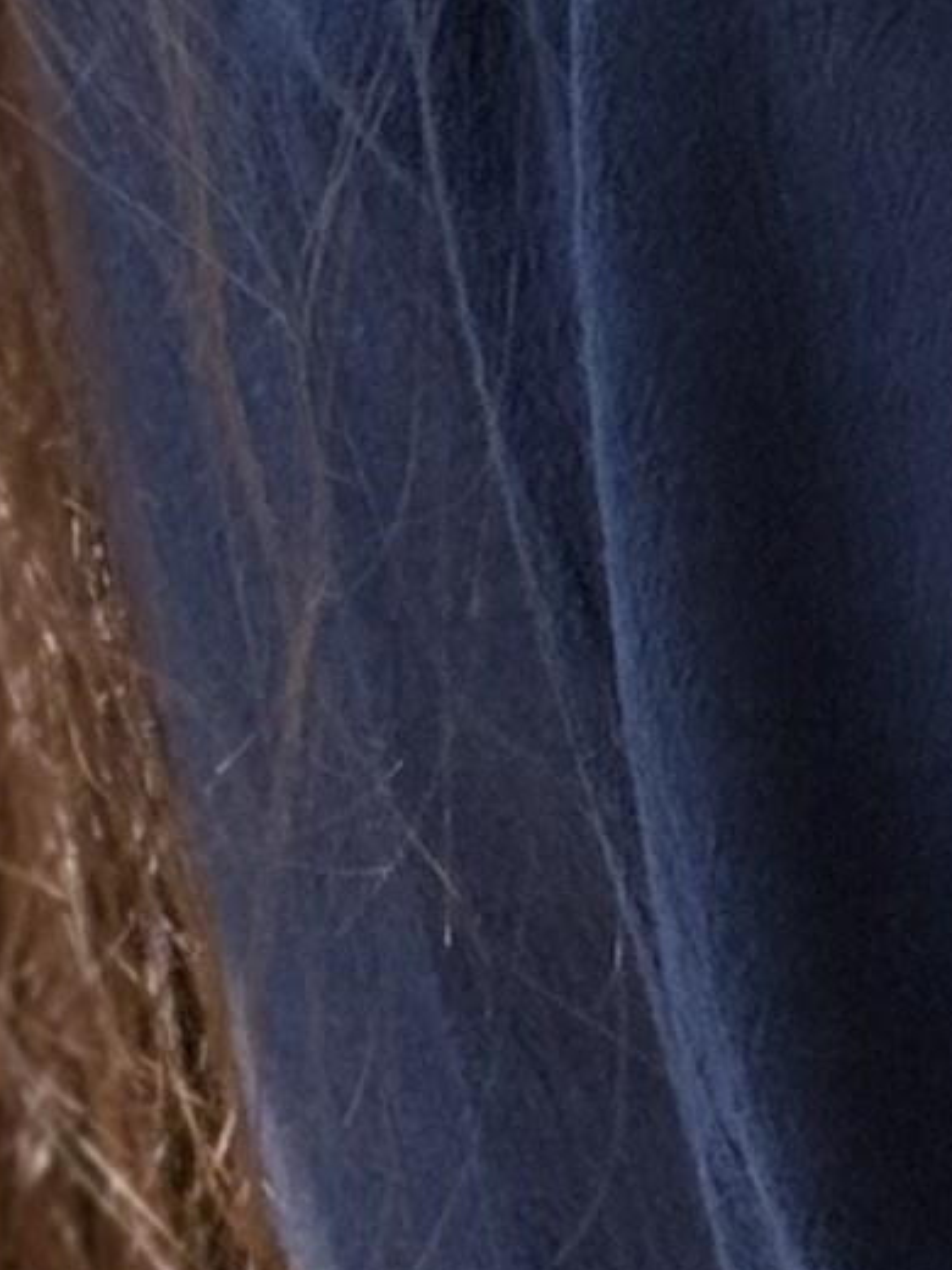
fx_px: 13641
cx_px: 1750
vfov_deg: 5.3
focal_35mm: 372
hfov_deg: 4.0
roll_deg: +0.8
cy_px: 230
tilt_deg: -20.3
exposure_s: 1/331
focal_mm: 6.76
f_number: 1.78
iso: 64
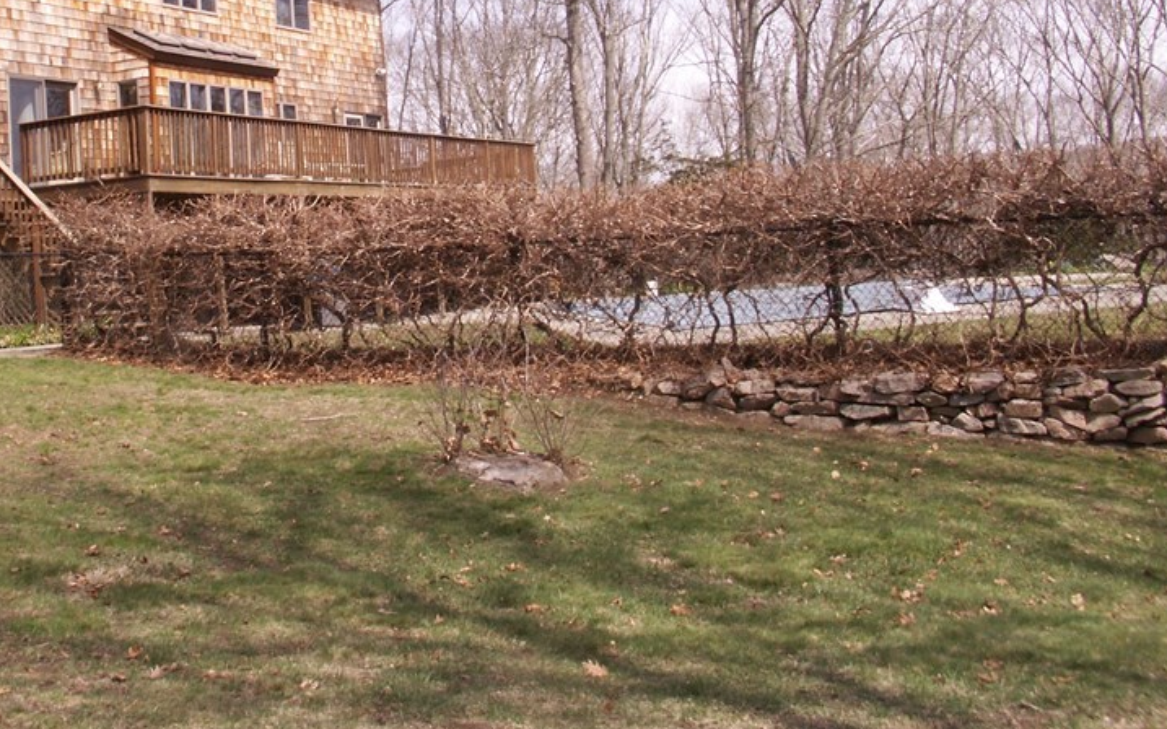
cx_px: 436
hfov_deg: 34.4
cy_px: 168
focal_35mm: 59
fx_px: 1876
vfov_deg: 21.8
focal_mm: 6.53
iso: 50
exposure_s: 1/100
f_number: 8
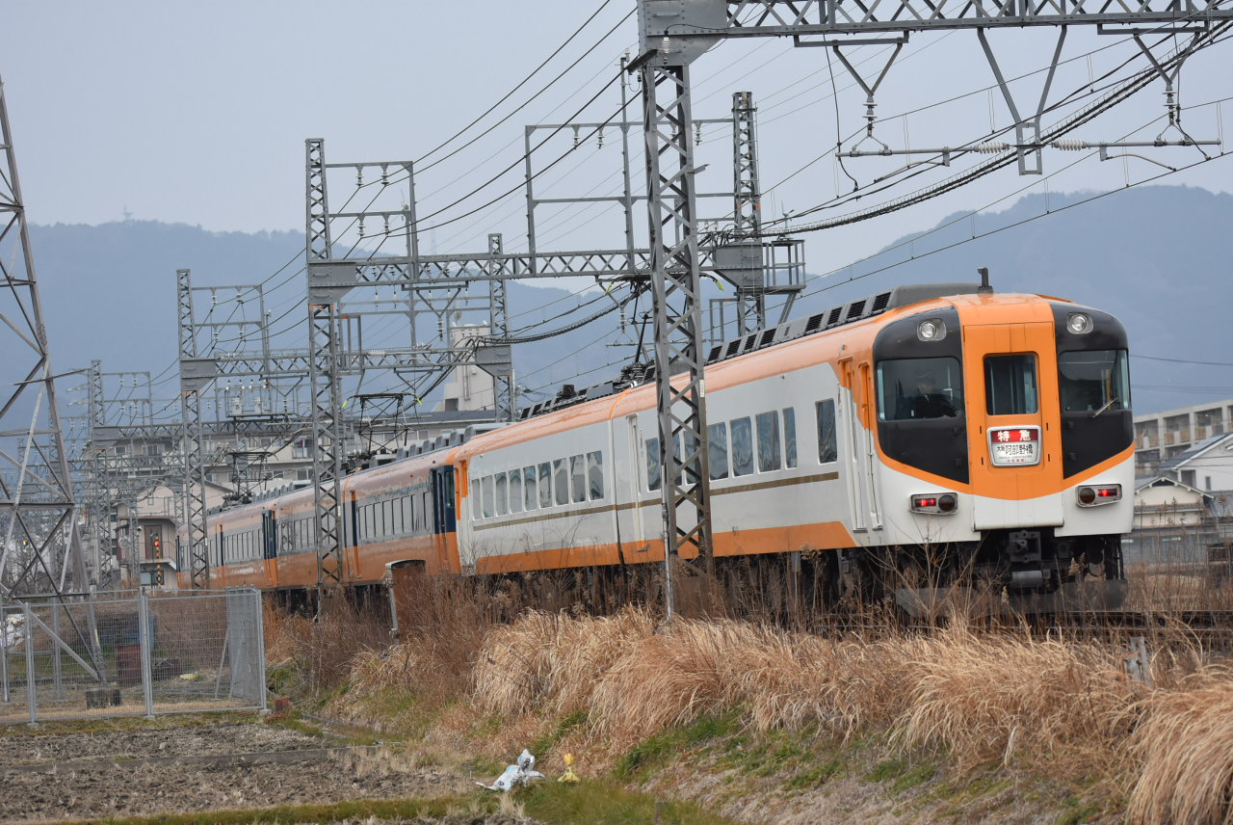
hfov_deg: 13.0
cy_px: 412
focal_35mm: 158
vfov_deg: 8.7
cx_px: 616
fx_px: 5399
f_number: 3.5
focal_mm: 105
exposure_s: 1/800
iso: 800
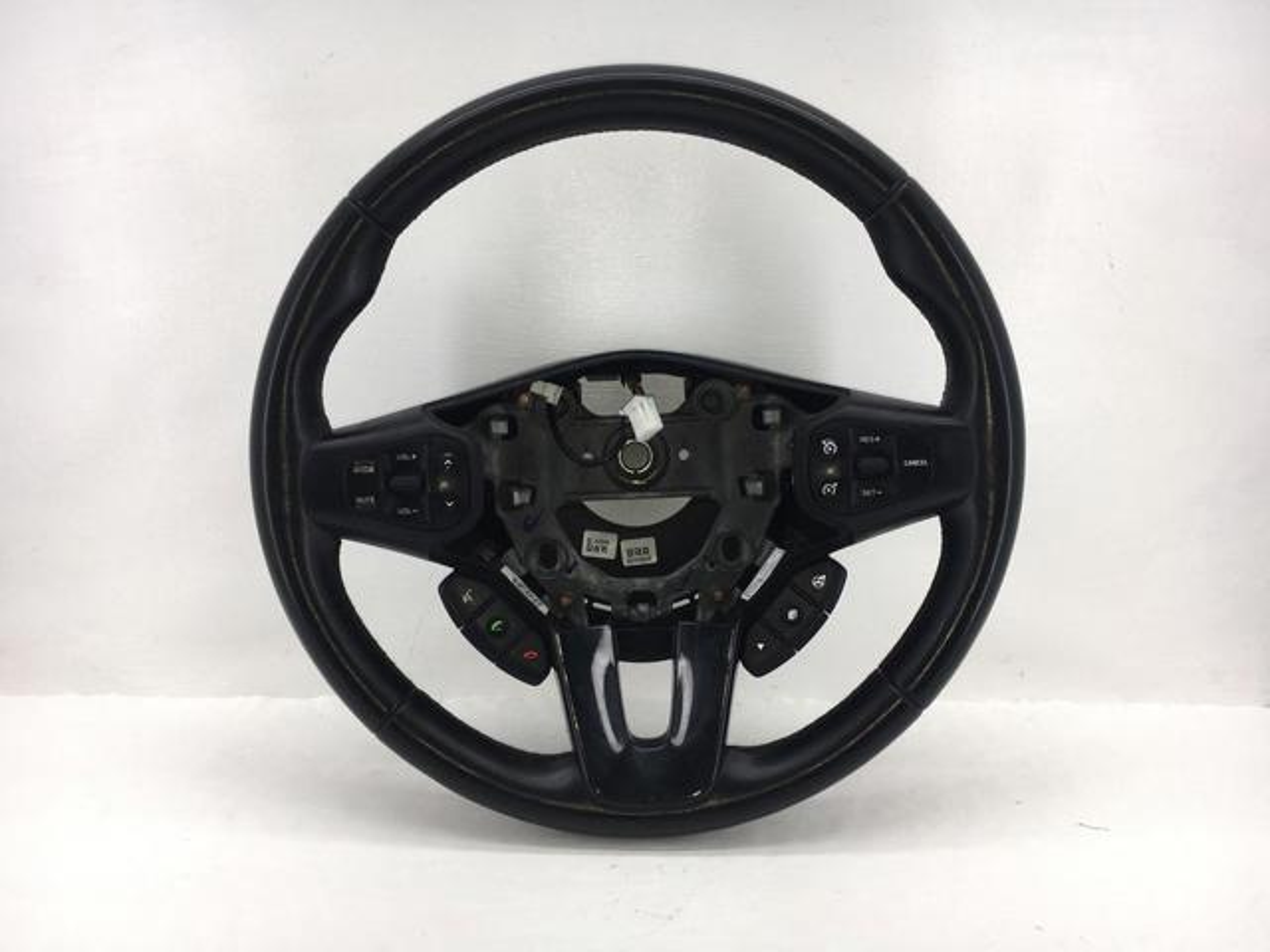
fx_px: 1064
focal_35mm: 29
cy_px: 476
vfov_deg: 48.2
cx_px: 635
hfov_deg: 61.7
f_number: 2.2
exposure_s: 1/295
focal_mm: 4.15
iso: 25
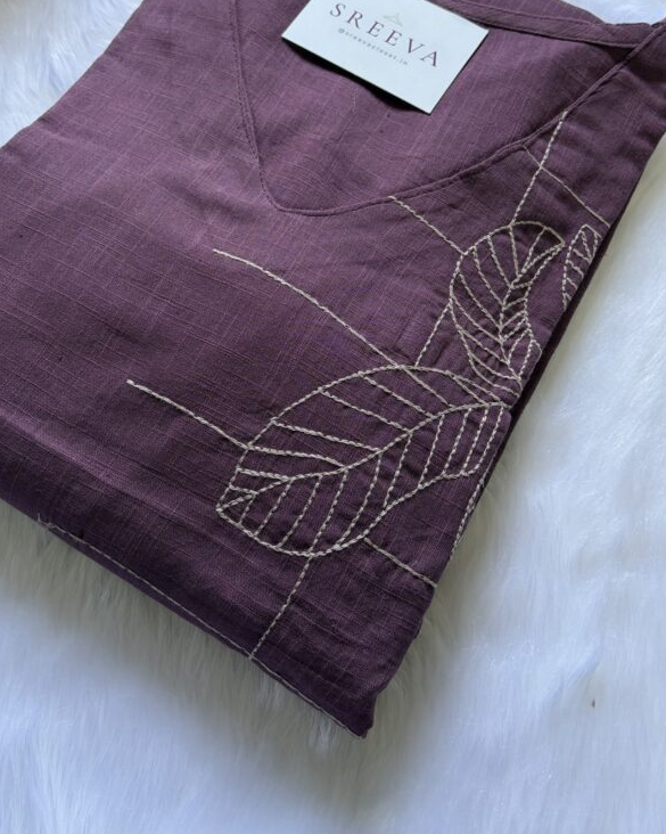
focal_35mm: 37
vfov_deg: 48.1
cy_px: 267
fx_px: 912
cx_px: 268
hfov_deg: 39.9
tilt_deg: -67.3
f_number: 1.6
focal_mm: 5.96
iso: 80
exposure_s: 1/50
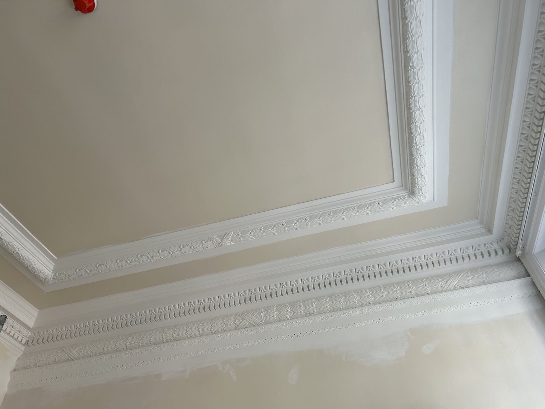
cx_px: 272
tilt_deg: +46.1
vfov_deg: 53.1
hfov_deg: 67.3
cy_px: 204
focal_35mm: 26
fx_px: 409
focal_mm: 5.7
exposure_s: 1/263
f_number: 1.5
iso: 40
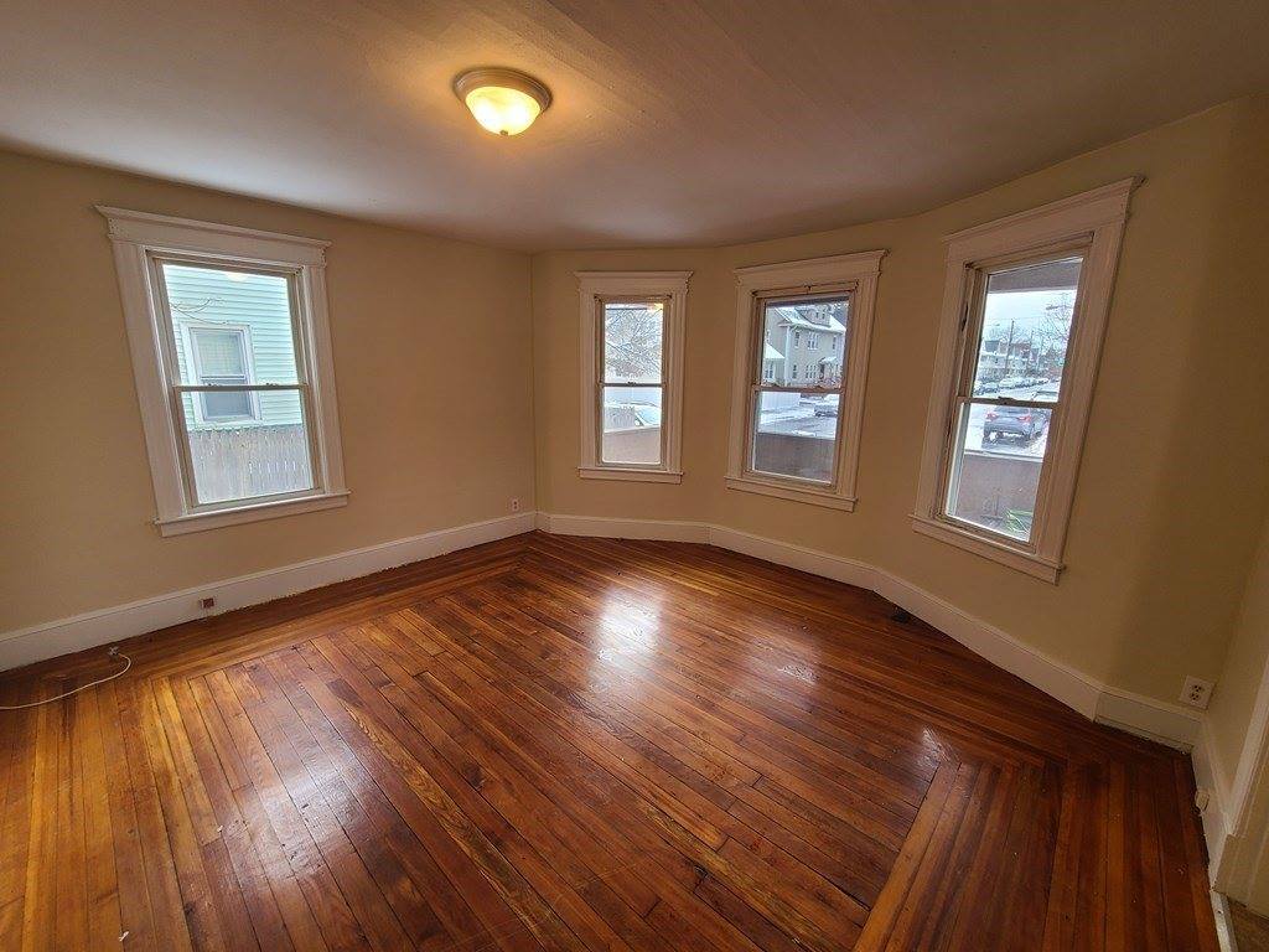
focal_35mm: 13
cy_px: 476
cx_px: 634
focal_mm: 2.2
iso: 125
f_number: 2.2
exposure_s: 1/59
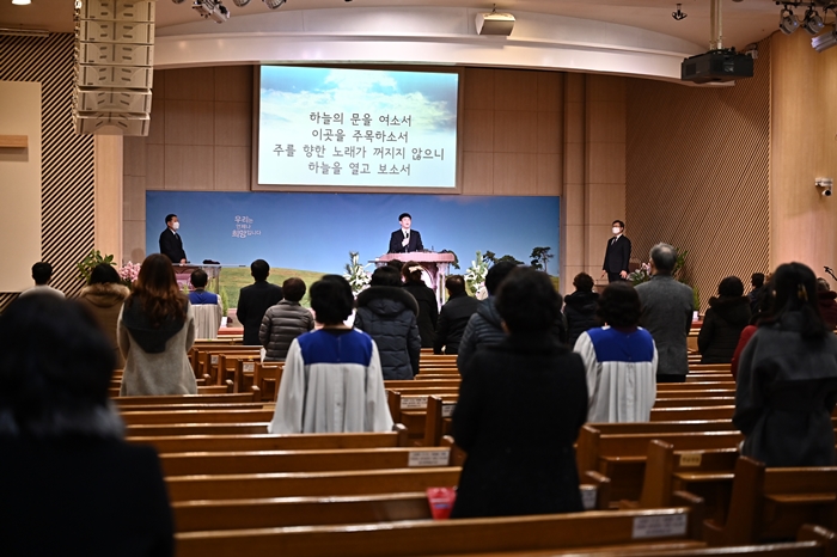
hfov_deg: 28.9
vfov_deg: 19.4
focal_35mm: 70
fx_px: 1627
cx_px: 418
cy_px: 278
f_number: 2.8
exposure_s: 1/500
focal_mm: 70
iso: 1600
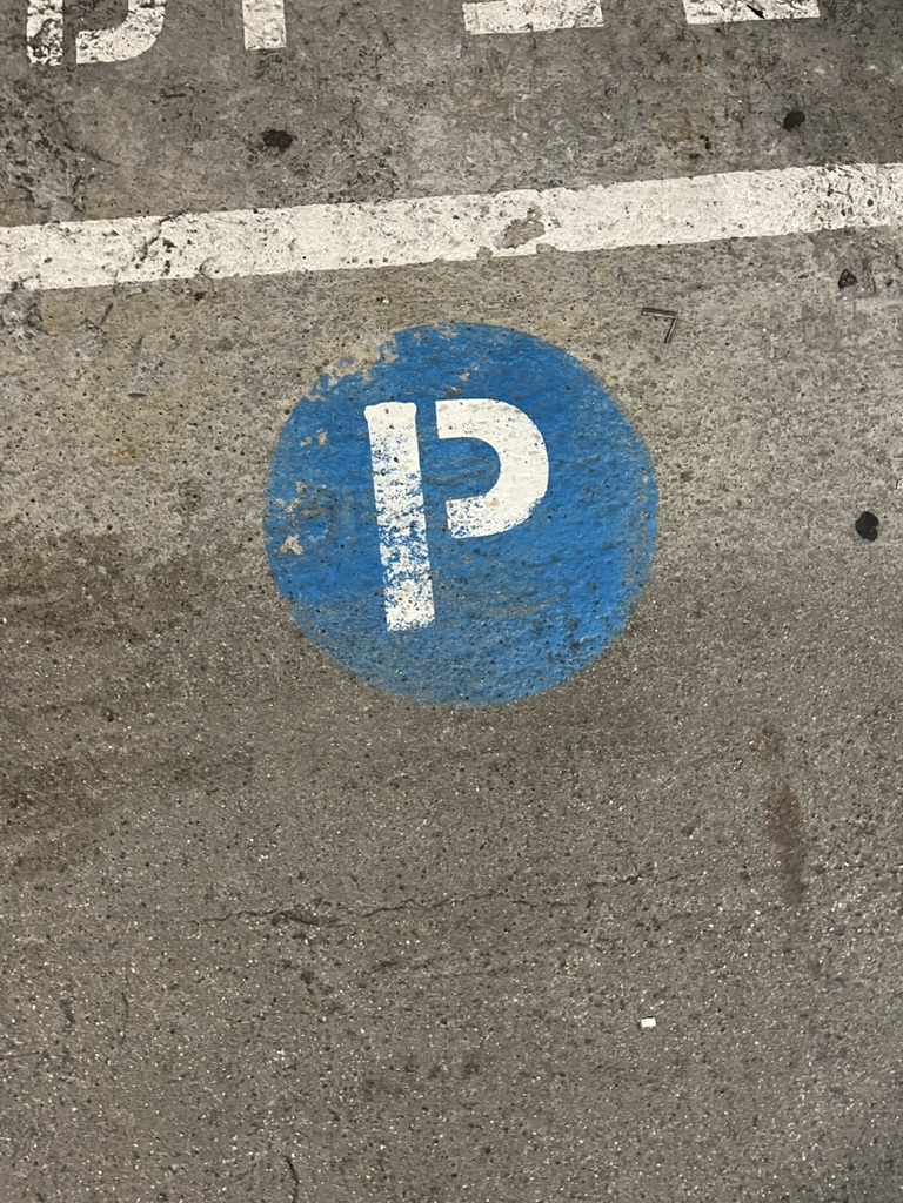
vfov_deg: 67.3
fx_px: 904
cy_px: 602
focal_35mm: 26
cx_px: 452
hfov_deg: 53.1
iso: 400
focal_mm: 5.1
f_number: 1.6
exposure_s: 1/33
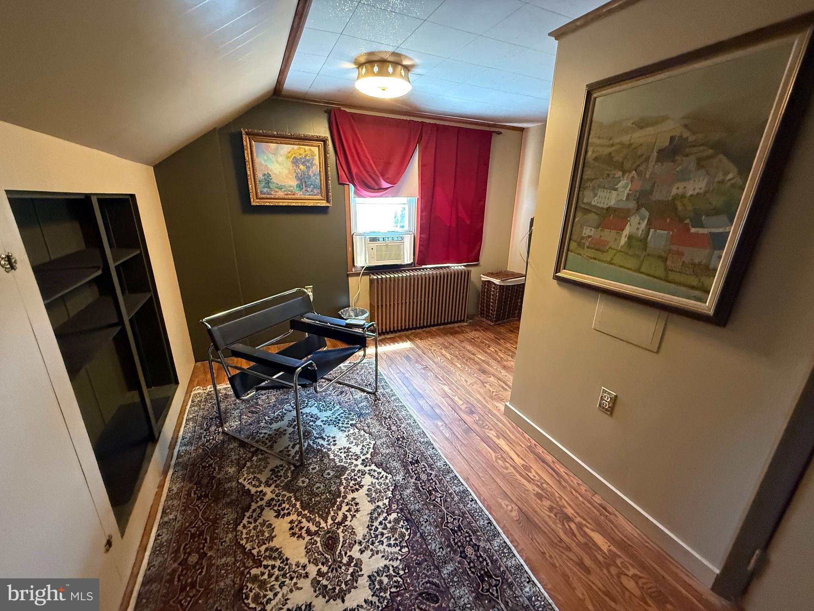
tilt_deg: -17.4
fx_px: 329
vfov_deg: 85.7
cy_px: 306
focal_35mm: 14
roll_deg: -1.2
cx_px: 407
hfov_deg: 102.1
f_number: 2.2
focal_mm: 2.22
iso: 800
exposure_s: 1/60
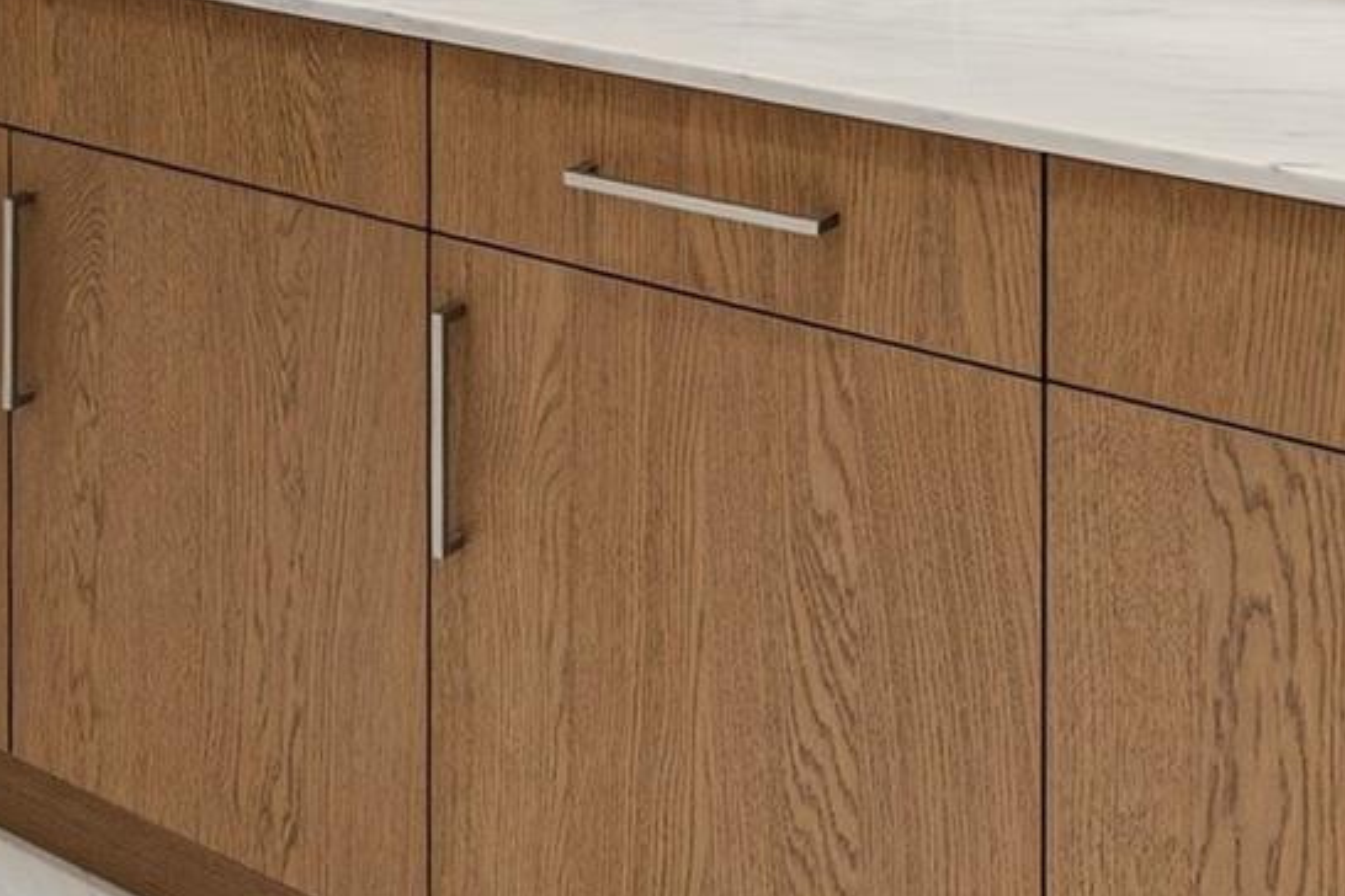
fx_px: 2241
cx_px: -71
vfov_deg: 19.4
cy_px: -489
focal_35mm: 60
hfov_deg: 30.5
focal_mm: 16
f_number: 9
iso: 250
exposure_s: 1/25
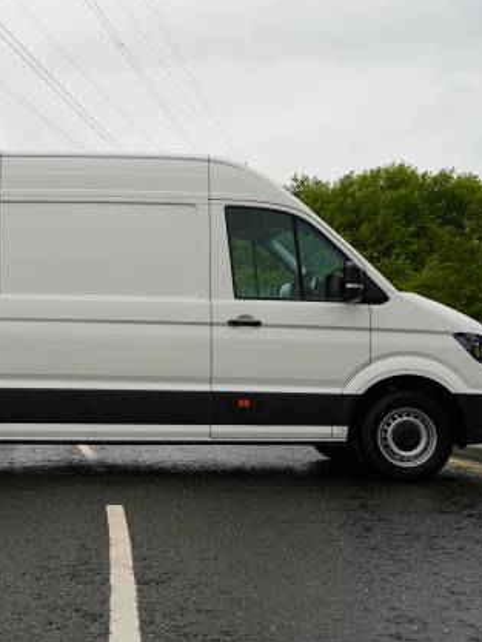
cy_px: 322
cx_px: 72
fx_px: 1106
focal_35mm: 60
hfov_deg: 24.1
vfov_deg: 32.4
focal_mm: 40.4
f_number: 5
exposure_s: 1/125
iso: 100
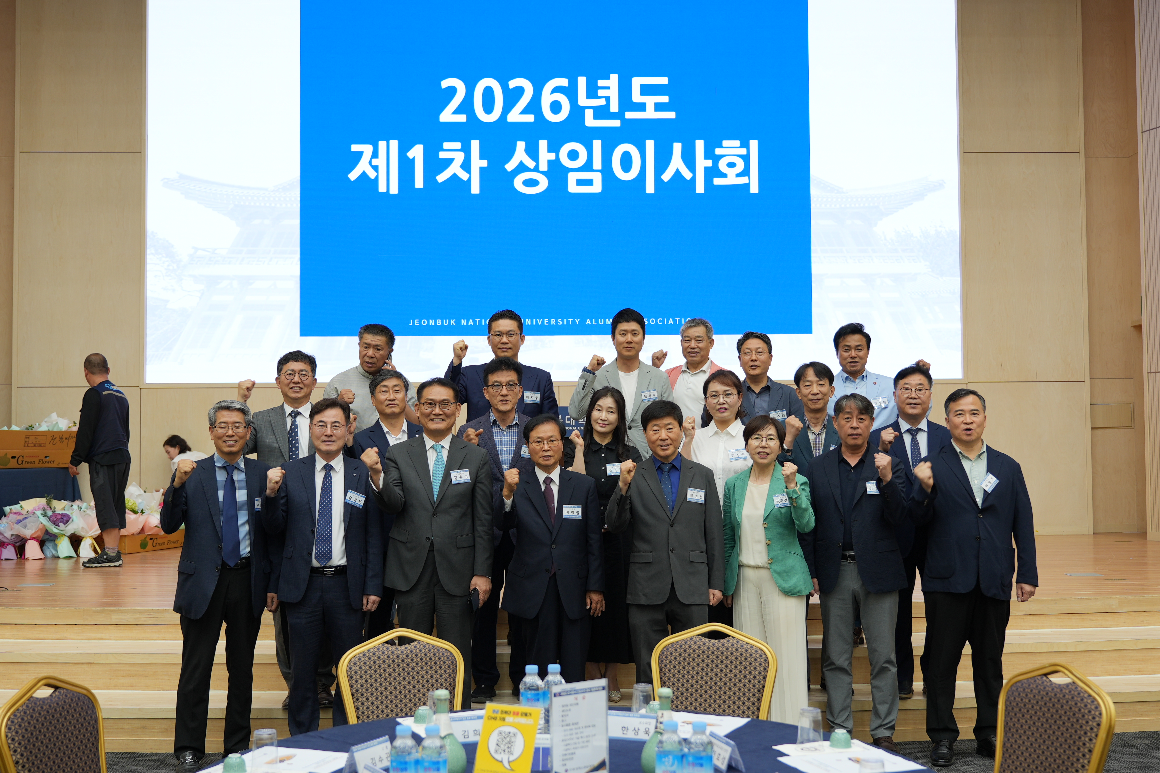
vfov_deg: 31.9
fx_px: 1353
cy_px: 386
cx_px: 580
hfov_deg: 46.4
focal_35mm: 42
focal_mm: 28
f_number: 2.8
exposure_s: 1/50
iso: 125
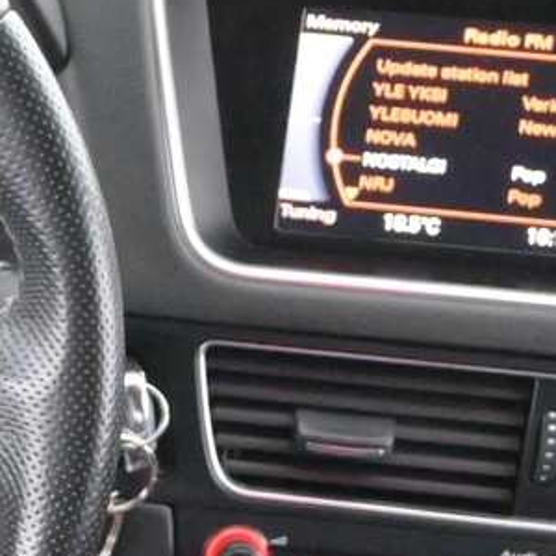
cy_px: 547
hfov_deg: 10.9
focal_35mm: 148
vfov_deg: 11.7
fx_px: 2692
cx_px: -489
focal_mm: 21.5
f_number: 4
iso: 10000
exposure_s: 1/30
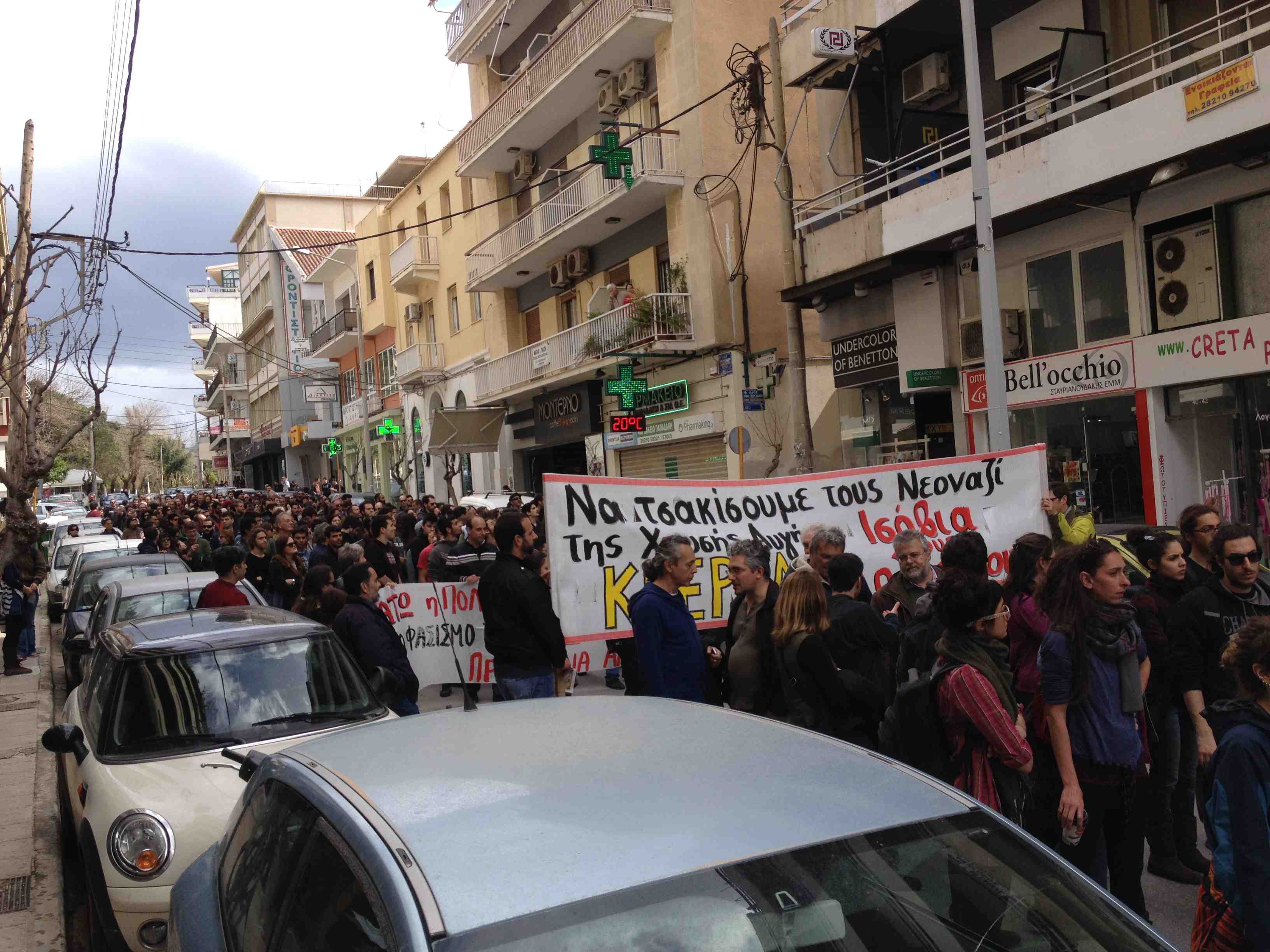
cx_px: 635
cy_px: 476
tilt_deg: -2.1
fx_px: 1284
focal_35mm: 35
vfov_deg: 40.7
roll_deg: +3.9
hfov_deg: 52.6
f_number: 2.4
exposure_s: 1/812
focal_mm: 4.28
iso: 50
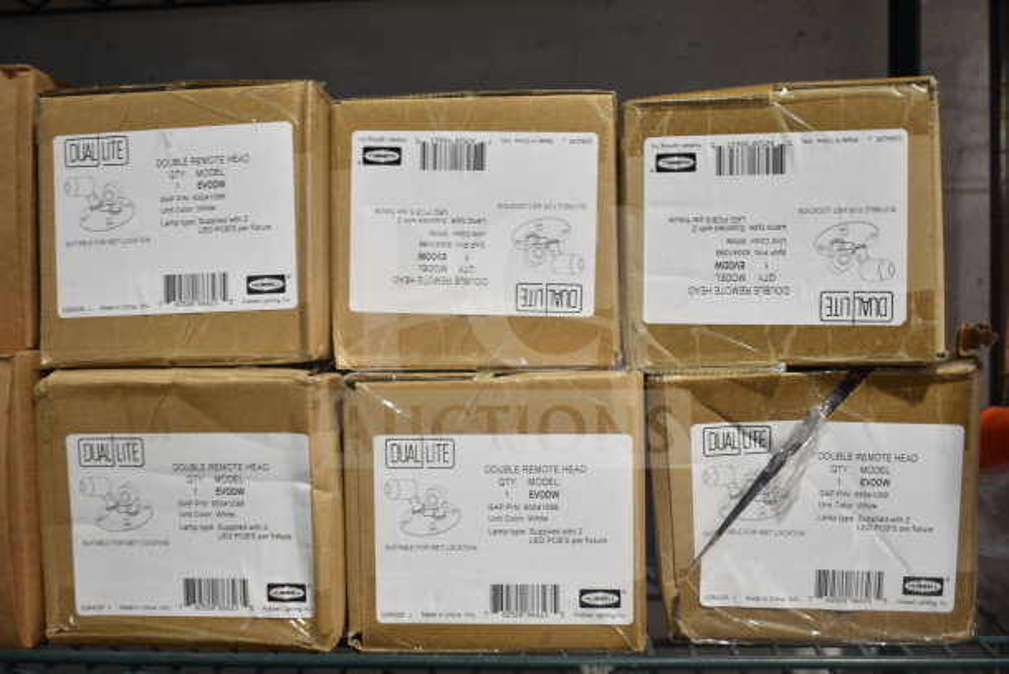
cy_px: 337
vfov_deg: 34.2
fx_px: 1093
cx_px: 504
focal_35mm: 39
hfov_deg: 49.5
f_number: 4
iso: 360
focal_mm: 26
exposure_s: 1/40
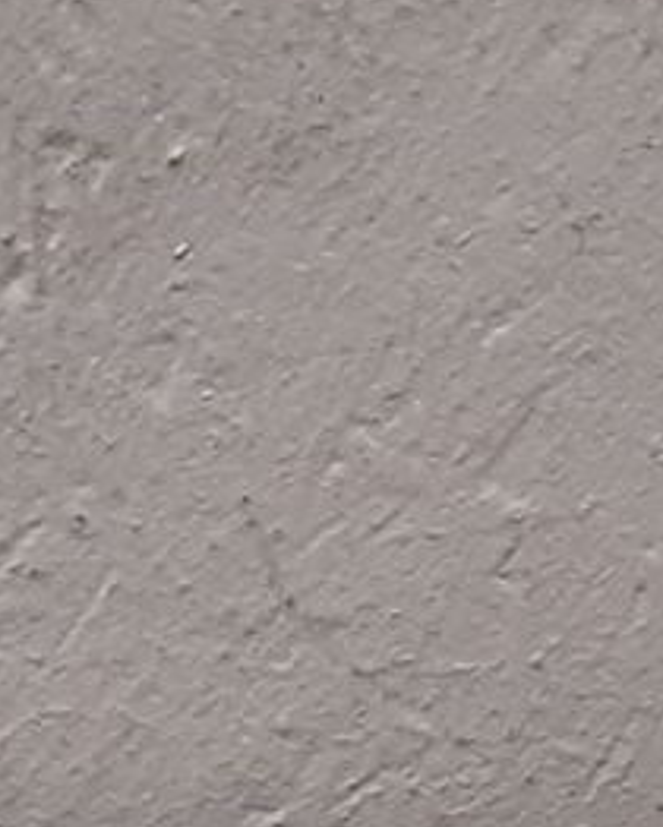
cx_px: -641
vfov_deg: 9.3
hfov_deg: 7.5
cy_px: 1518
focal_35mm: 198
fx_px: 4851
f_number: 1.7
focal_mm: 3.93
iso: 160
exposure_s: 1/50
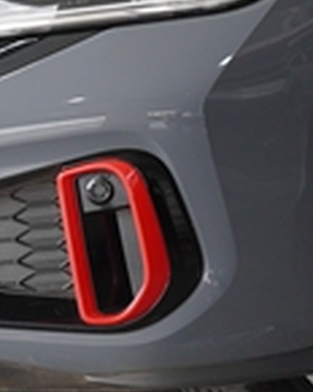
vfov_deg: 4.7
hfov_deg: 3.8
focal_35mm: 407
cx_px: 273
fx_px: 4716
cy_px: -99
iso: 200
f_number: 4
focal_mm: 41
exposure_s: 1/160
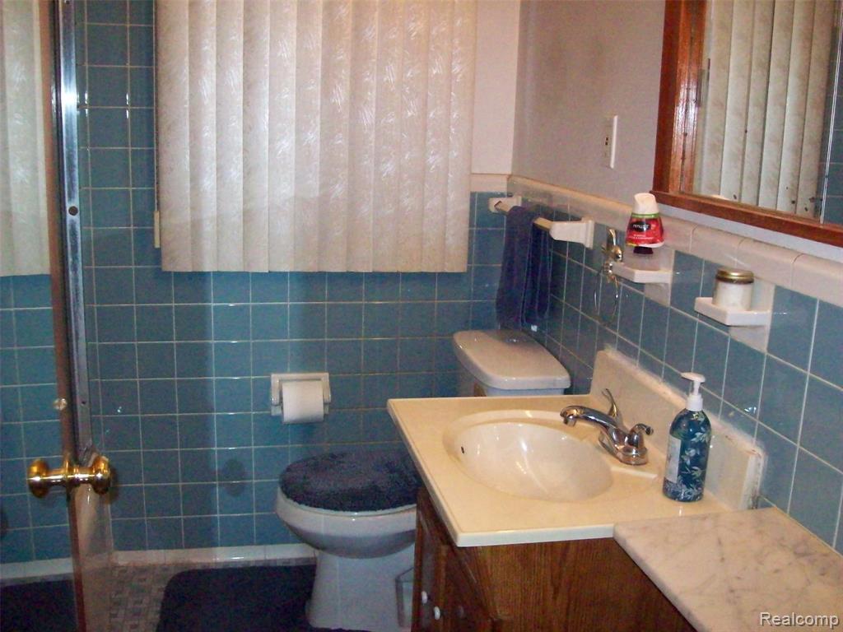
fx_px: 877
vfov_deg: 39.7
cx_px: 422
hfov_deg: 51.4
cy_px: 316
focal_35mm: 36
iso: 800
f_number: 2.7
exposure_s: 1/128
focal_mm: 6
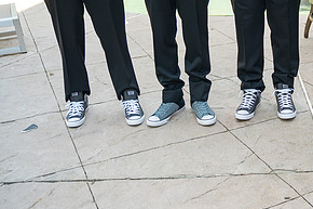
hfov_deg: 32.9
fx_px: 487
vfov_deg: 24.2
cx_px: 308
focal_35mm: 56
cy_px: 96
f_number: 2.8
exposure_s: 1/160
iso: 100
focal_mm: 28
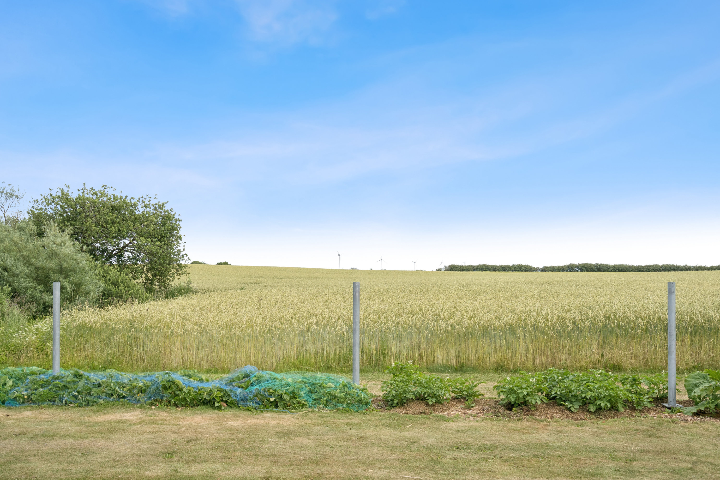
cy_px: 240
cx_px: 360
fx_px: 700
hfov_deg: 54.4
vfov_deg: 37.9
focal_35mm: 35
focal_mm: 35
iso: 800
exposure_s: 1/2000
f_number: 7.1
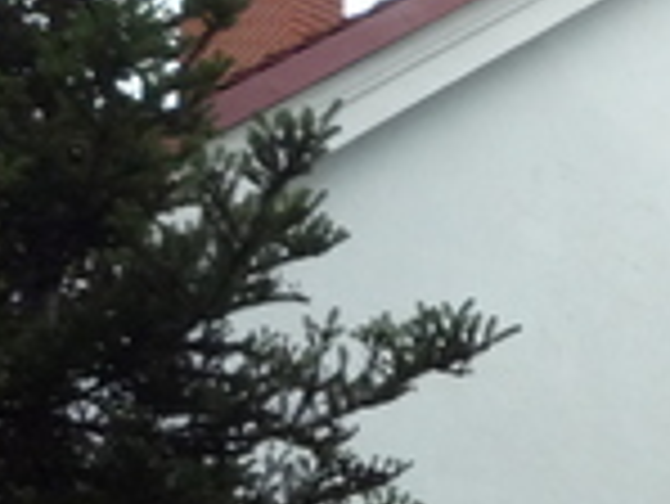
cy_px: 580
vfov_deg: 10.7
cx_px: 940
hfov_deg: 13.7
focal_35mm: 137
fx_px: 2654
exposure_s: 1/250
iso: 250
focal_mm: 5.2
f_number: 3.5
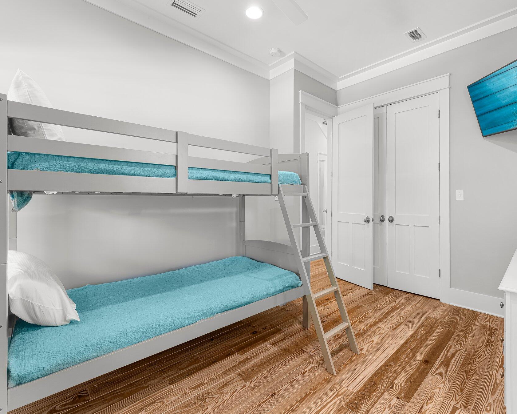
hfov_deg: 92.9
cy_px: 207
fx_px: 245
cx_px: 278
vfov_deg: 80.4
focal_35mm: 16
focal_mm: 14
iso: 400
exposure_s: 1/4
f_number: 8
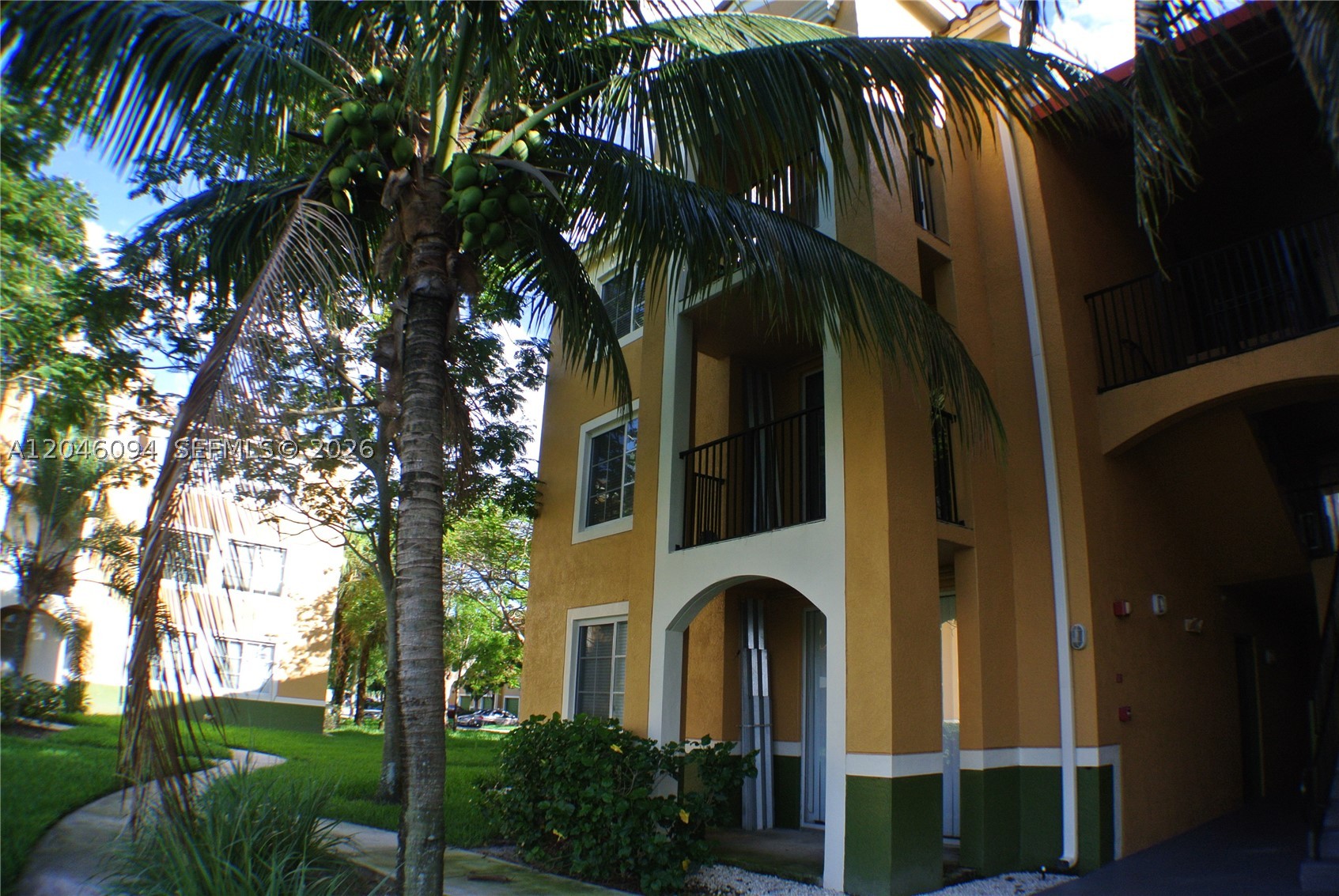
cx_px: 670
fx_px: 1005
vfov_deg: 48.0
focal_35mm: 27
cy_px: 448
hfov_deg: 67.3
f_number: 3.5
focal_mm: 10
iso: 200
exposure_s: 1/500
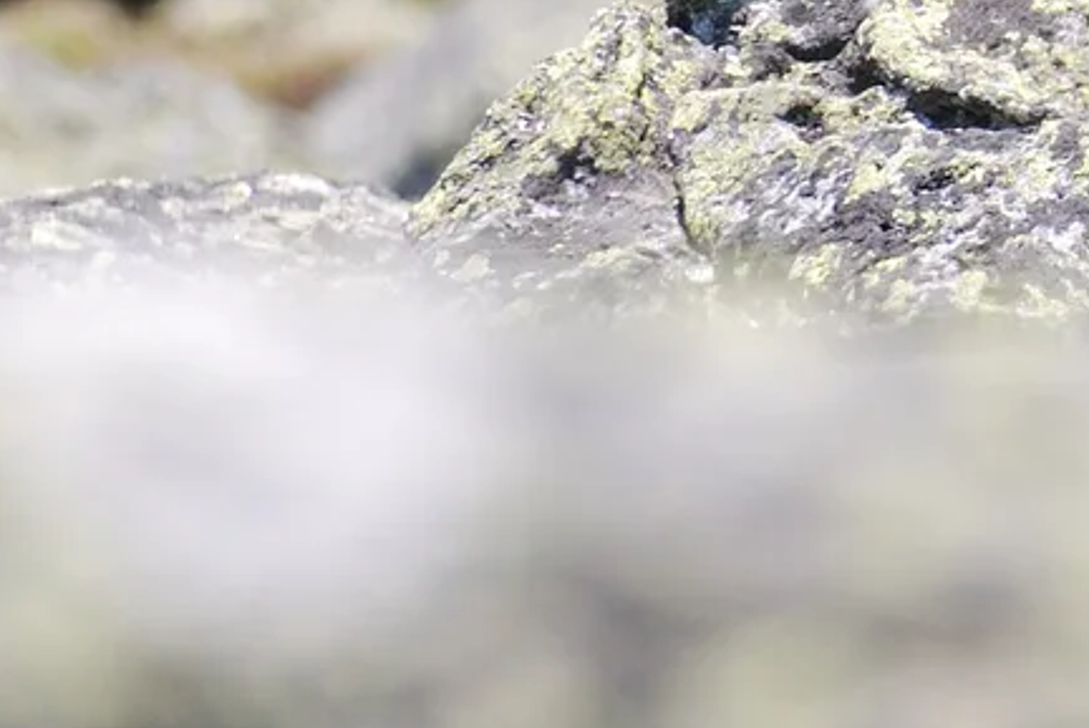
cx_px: 2196
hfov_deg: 2.0
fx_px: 30471
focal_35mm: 1006
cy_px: -795
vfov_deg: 1.4
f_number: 5
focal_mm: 145
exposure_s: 1/500
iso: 280
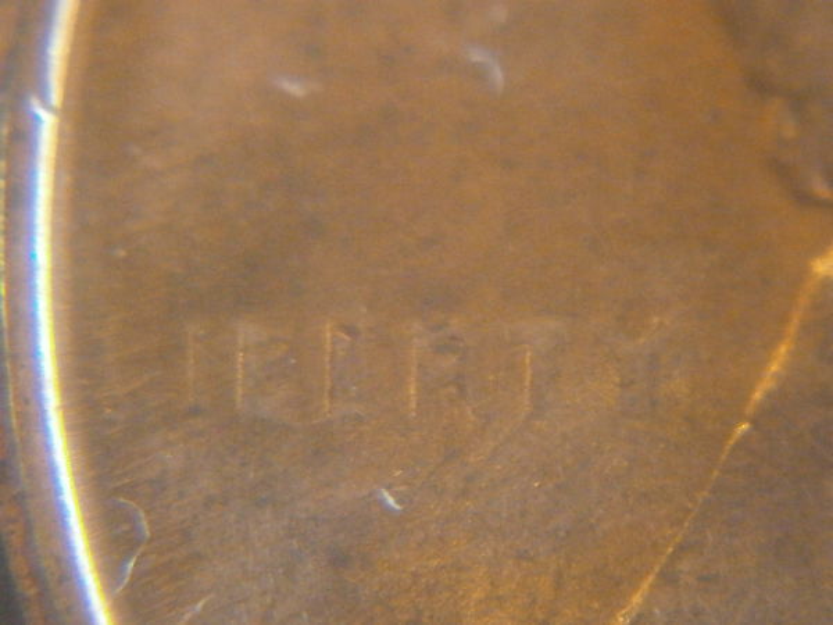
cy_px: 312
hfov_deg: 19.4
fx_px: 2430
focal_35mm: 101
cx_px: 416
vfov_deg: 14.6
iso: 1600
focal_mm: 17.8
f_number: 5.4
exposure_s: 1/15
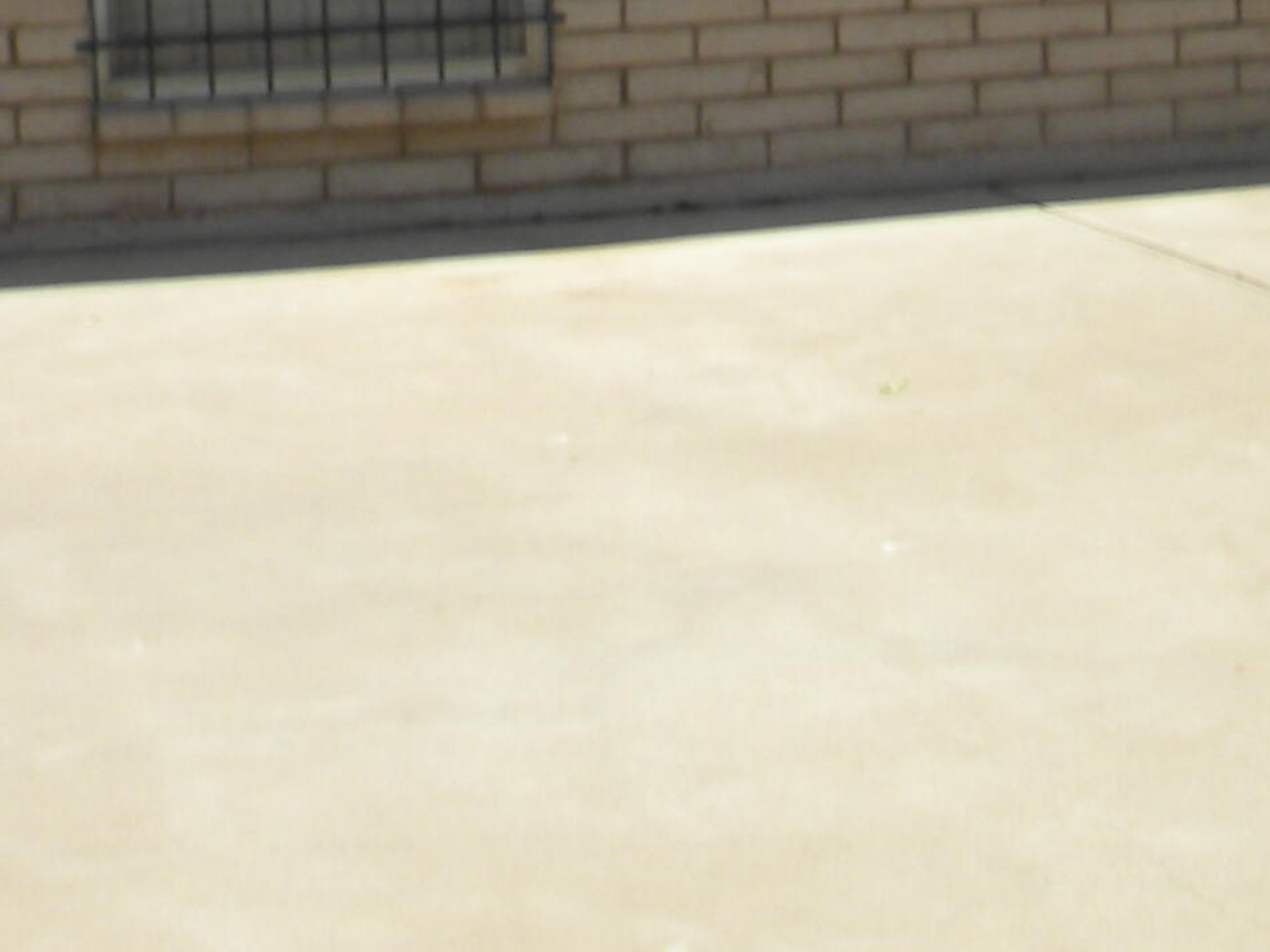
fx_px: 3265
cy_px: -285
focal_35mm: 89
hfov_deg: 22.0
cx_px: 735
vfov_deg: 15.8
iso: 80
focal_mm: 5
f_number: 7
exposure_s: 1/238
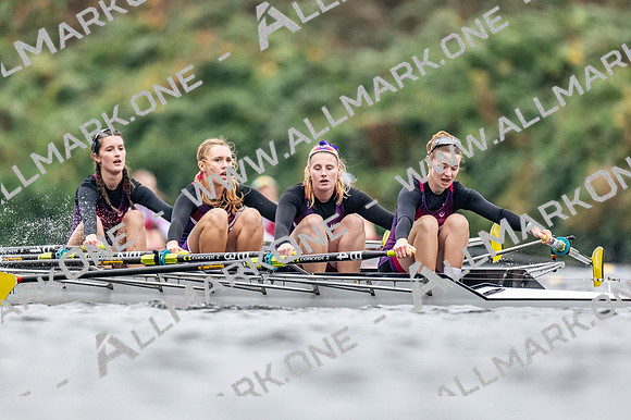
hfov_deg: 2.3
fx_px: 15765
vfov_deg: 1.5
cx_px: 316
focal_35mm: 900
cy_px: 210
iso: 3600
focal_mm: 600
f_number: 4
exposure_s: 1/2500
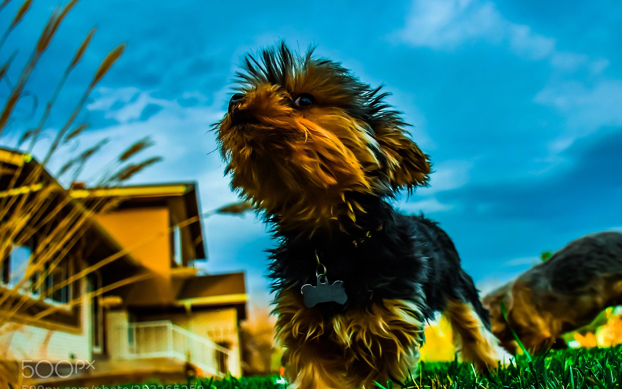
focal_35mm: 28
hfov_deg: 66.5
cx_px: 313
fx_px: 475
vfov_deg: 44.5
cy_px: 210
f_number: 4.5
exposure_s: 1/1250
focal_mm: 18
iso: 400
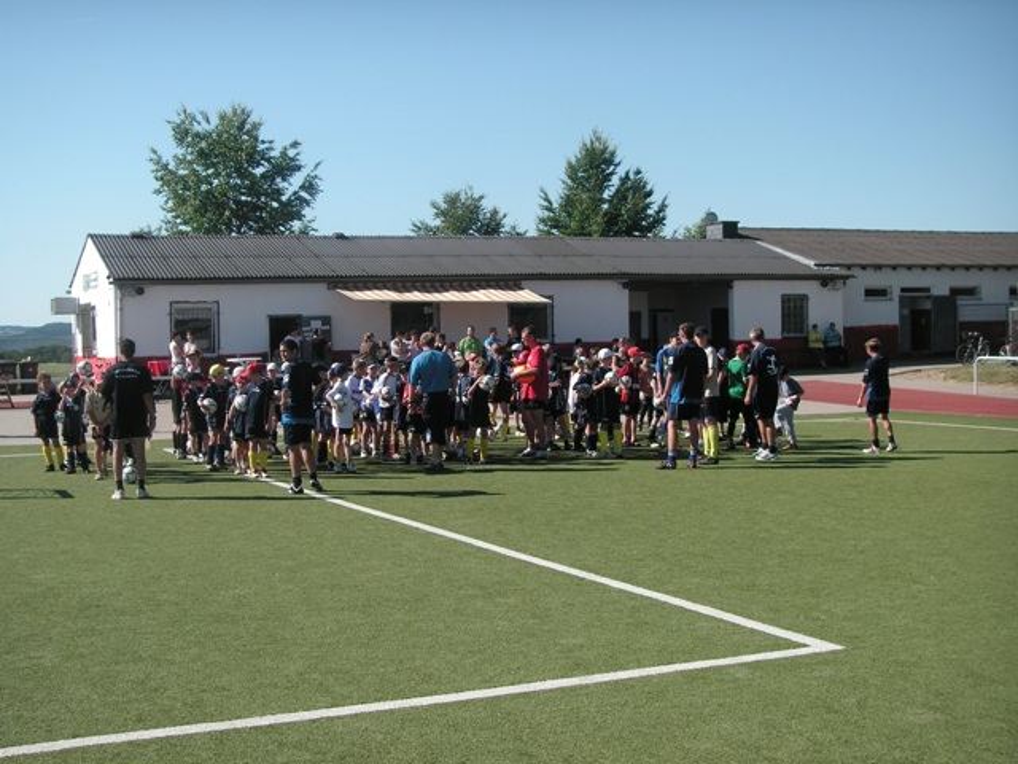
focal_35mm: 47
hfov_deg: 40.4
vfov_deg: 30.9
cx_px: 509
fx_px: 1382
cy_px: 382
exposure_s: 1/500
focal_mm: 7.7
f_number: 3.6
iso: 50
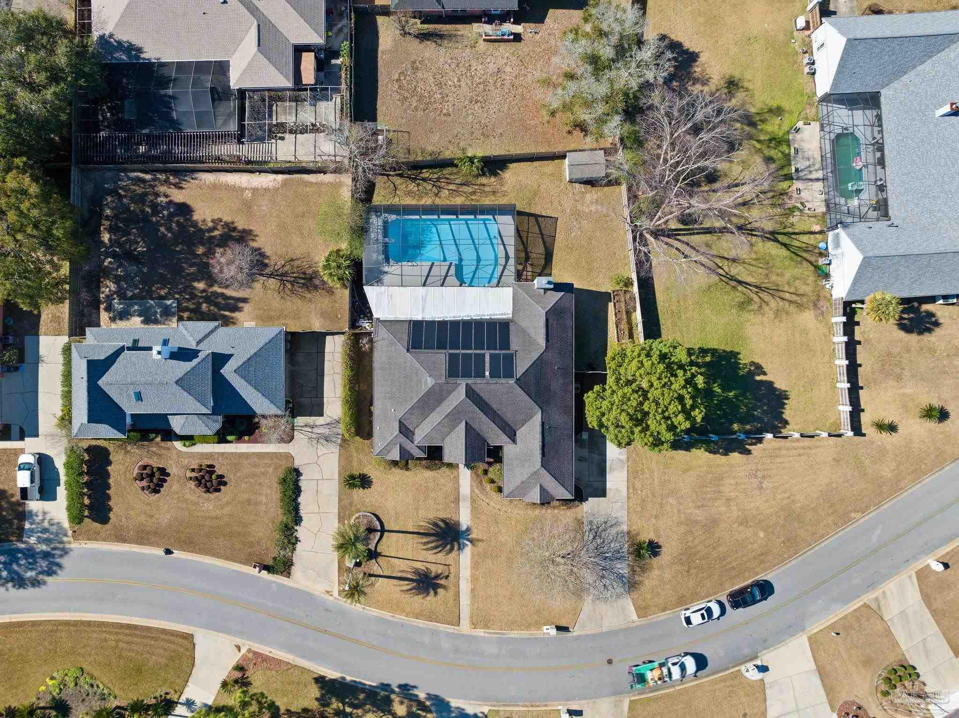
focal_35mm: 24
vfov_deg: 56.8
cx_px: 480
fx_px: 664
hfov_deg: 71.6
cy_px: 359
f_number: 2.8
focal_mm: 12.29
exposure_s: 1/1250
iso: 130
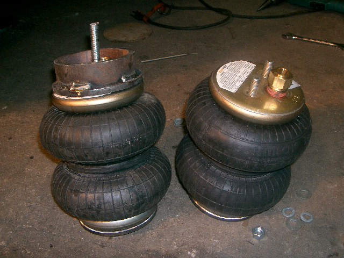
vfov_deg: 36.8
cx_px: 172
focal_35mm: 39
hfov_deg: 47.9
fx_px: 388
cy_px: 129
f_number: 4.8
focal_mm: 8
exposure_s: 1/50
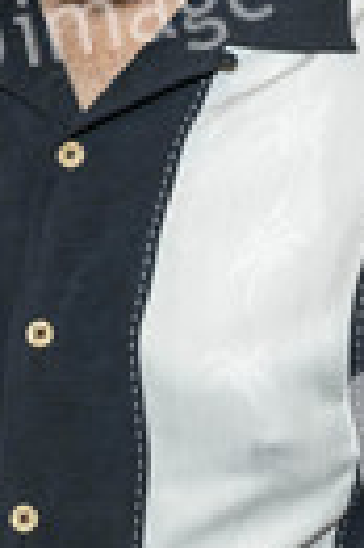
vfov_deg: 14.4
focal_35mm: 143
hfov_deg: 9.6
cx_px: 180
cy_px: 205
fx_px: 2174
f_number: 5.6
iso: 800
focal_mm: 47
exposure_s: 1/200
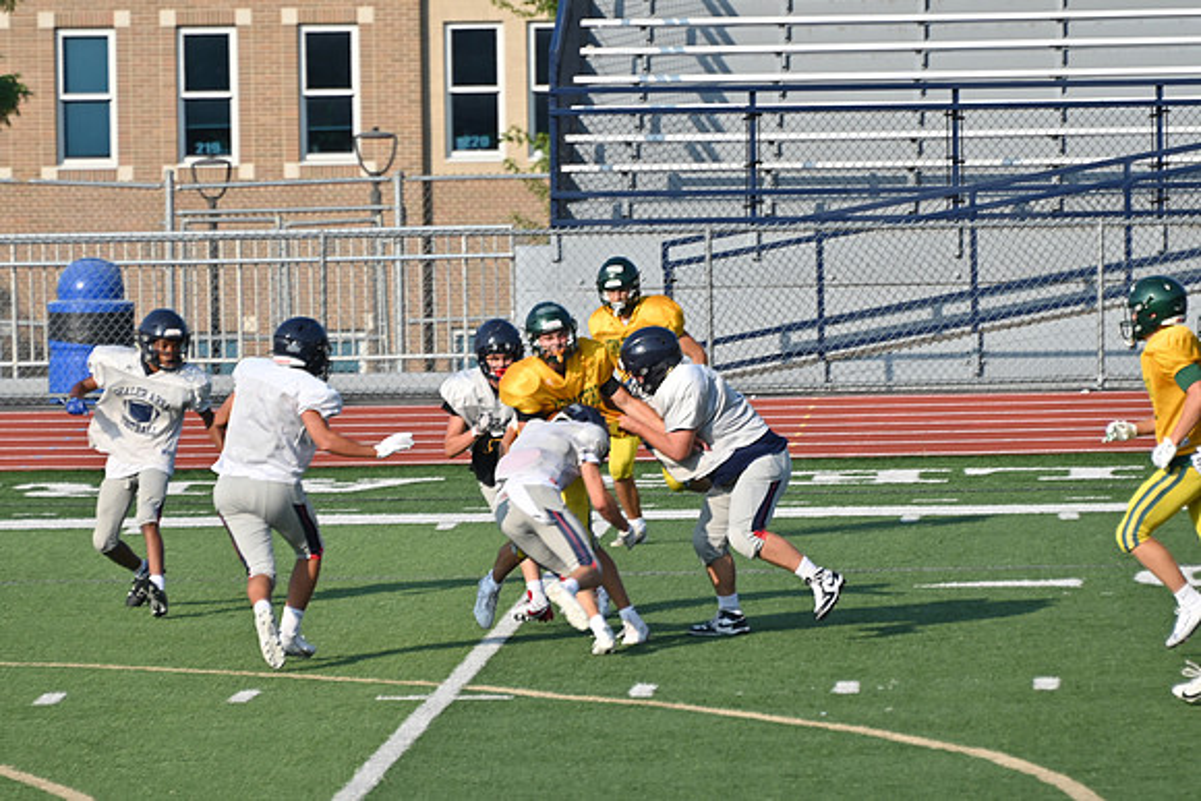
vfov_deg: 3.7
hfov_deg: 5.5
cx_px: 600
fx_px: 12513
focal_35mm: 375
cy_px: 400
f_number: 5.6
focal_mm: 250
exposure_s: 1/640
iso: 100
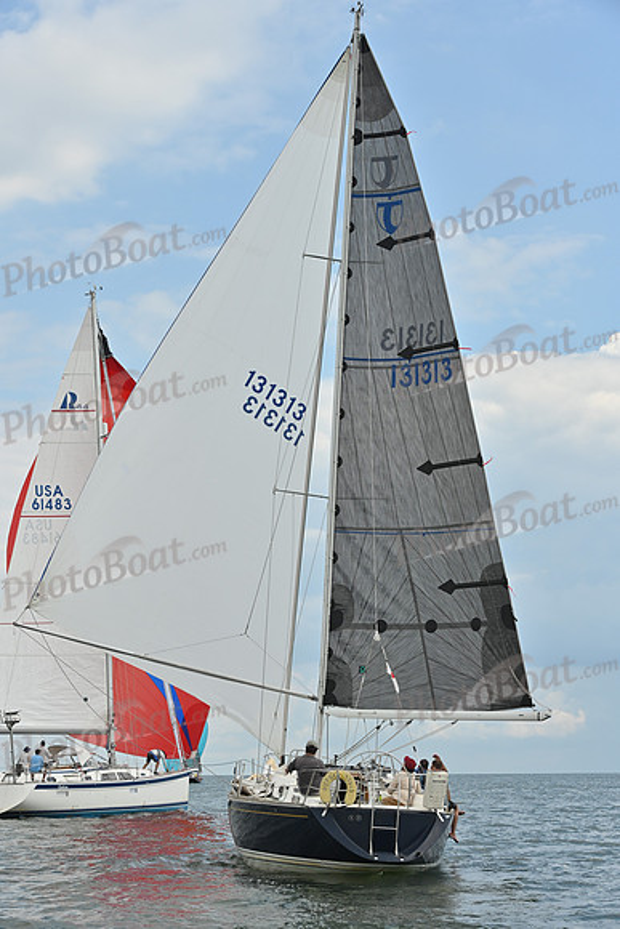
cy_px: 464
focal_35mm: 70
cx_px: 310
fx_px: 1807
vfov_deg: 28.8
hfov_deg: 19.5
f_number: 8
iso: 320
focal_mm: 70
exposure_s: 1/1250
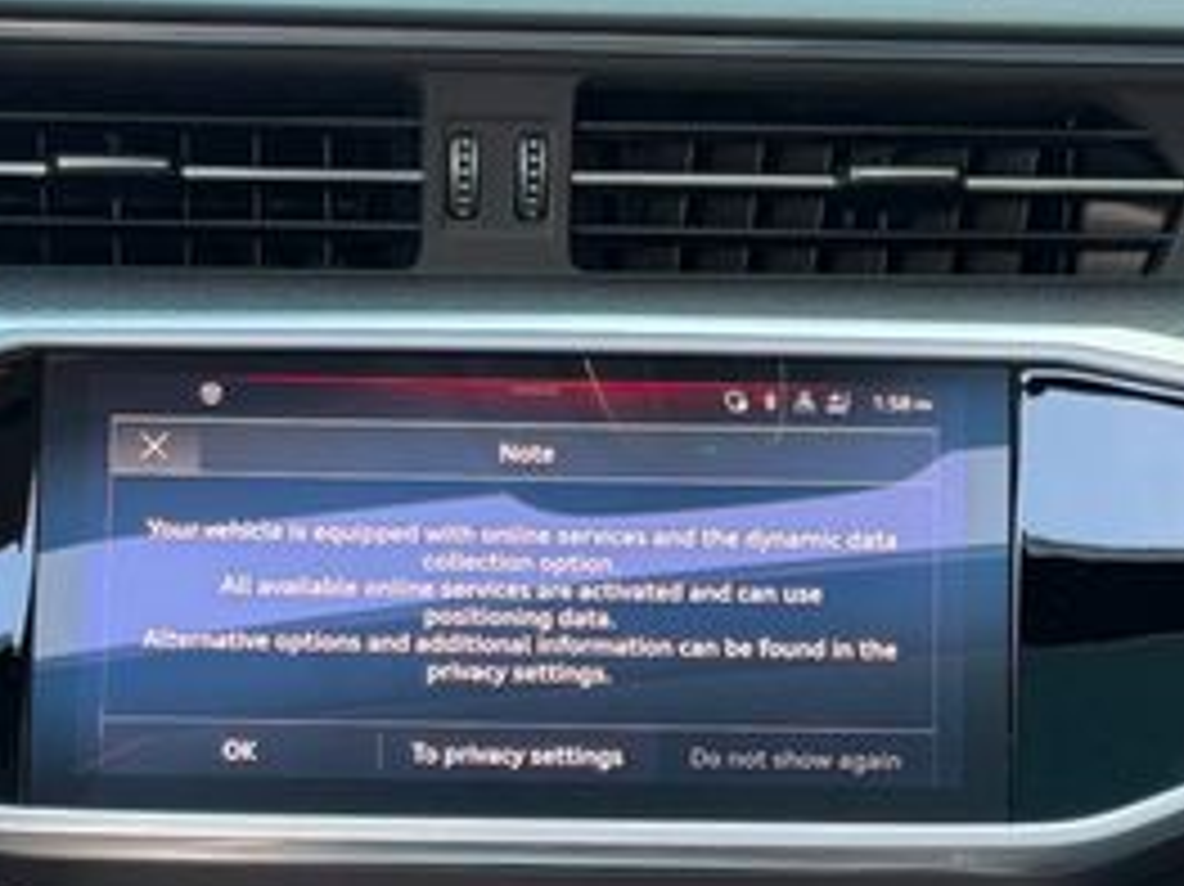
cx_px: 608
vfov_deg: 12.4
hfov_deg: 16.8
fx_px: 4000
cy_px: 985
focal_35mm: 117
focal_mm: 6.76
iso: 100
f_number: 1.78
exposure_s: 1/75
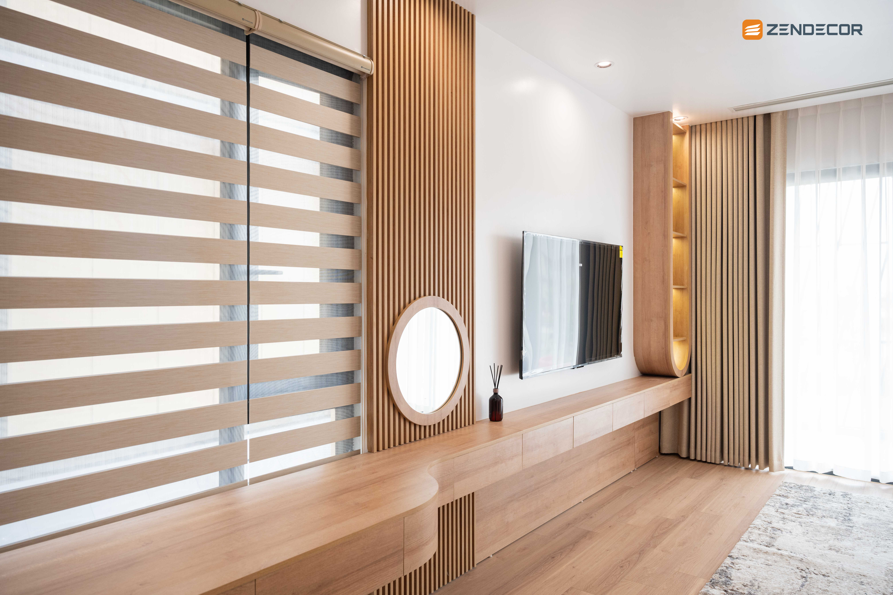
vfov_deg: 53.1
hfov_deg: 73.7
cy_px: 298
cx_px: 446
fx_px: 595
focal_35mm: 24
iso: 400
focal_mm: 24
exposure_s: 1/100
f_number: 4.5
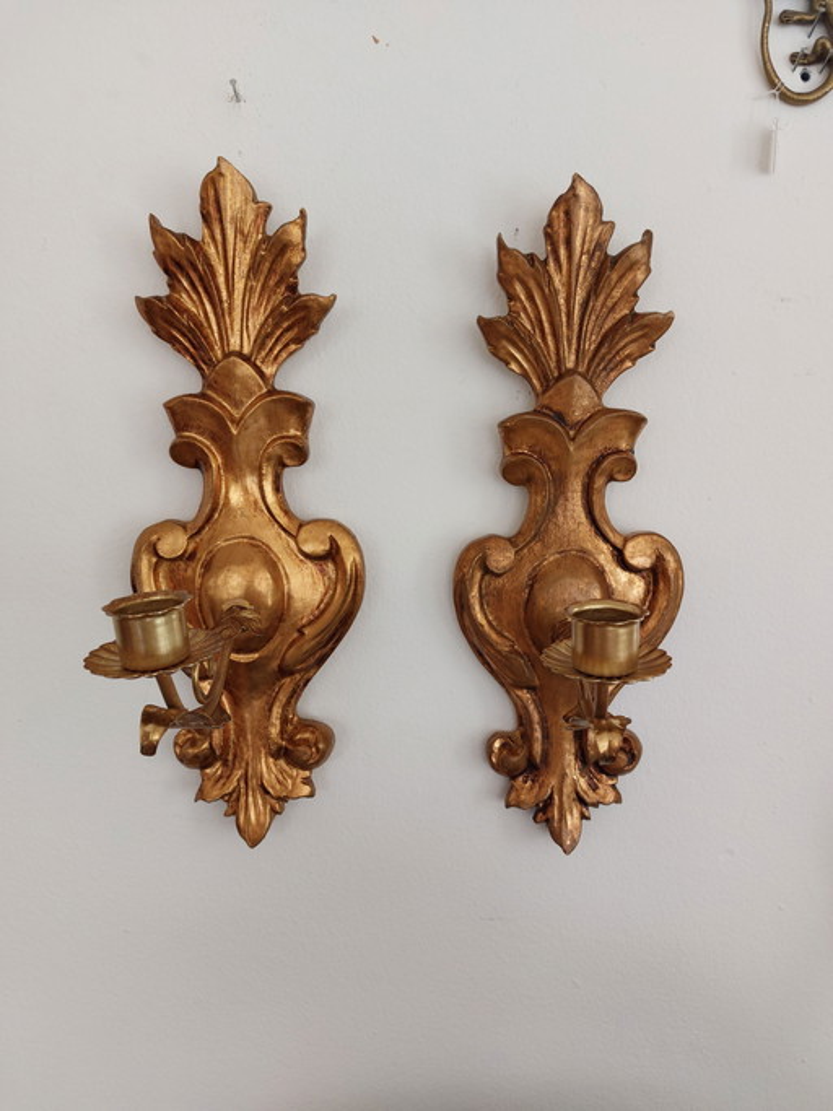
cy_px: 556
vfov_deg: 71.6
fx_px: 770
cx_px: 416
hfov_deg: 56.8
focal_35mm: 24
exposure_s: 1/50
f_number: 1.8
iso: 64
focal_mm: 5.23
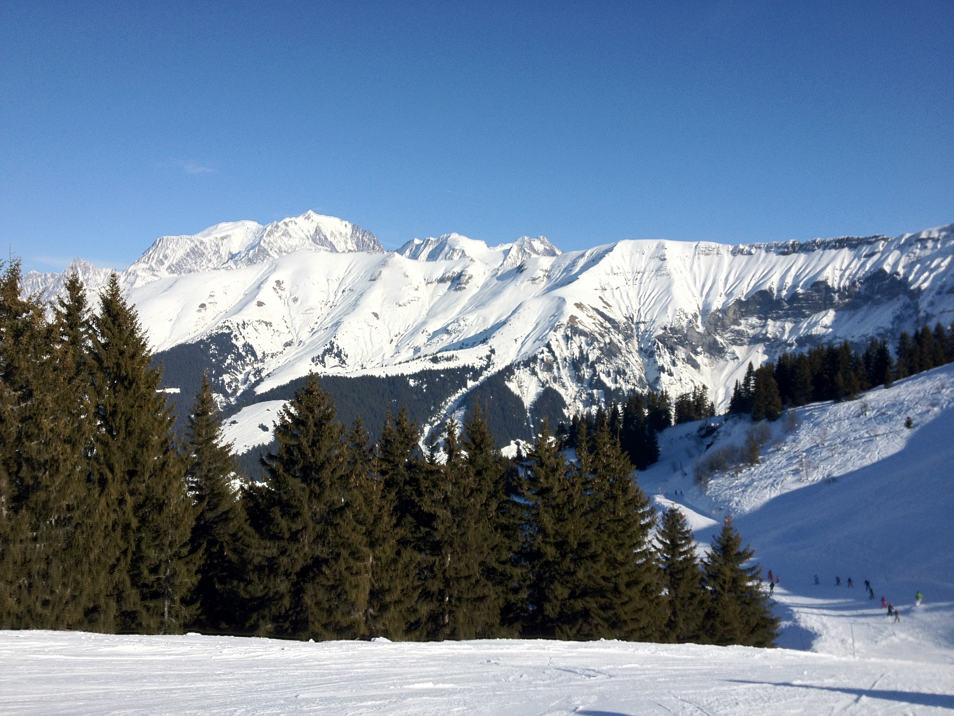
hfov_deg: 52.6
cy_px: 358
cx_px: 477
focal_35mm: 35
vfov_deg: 40.7
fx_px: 965
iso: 64
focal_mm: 4.28
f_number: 2.4
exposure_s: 1/3460
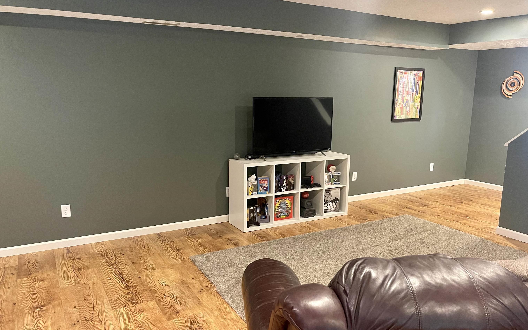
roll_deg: -0.6
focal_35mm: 28
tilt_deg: -10.3
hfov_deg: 66.5
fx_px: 403
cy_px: 172
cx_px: 265
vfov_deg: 44.5
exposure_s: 1/40
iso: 640
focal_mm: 5.1
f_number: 1.6
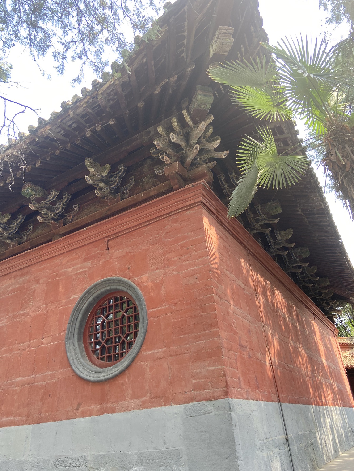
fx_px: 355
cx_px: 177
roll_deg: +5.6
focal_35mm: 26
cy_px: 236
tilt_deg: +29.3
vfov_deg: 67.3
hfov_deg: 53.1
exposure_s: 1/140
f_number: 1.8
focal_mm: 4.25
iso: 32
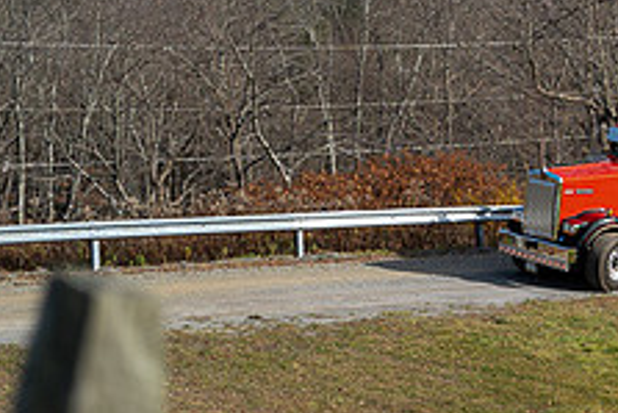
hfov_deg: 17.5
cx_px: 721
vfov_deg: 12.2
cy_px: 98
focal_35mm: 112
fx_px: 1924
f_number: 2.2
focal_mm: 43
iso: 100
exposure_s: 1/60
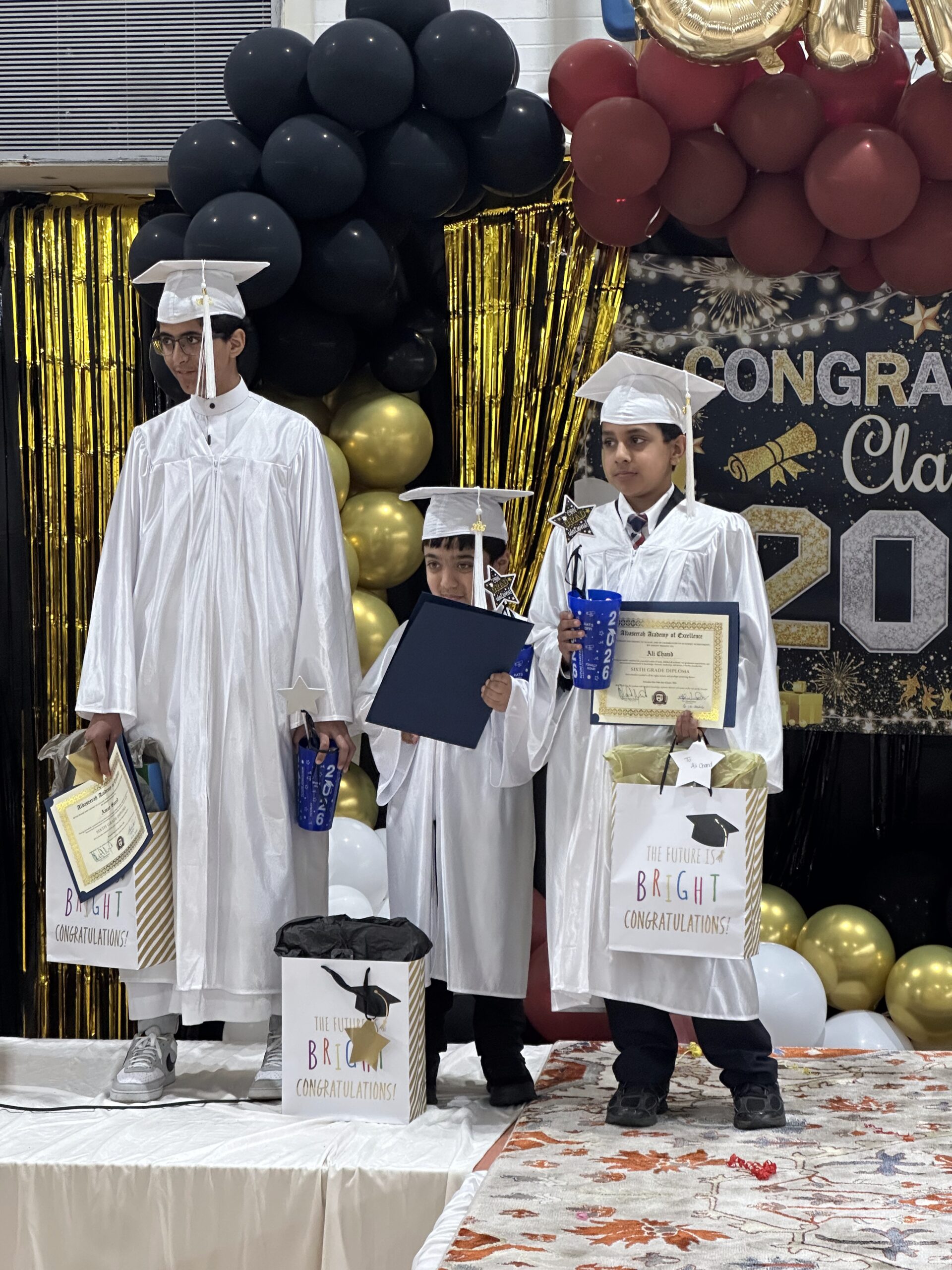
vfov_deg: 25.3
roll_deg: -0.4
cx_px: 476
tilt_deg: -1.9
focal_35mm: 77
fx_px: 2824
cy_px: 635
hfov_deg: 19.1
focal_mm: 9
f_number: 2.8
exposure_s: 1/120
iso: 250
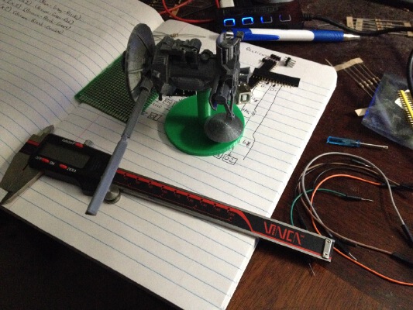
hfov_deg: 52.6
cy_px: 155
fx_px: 418
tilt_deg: -53.1
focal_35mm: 35
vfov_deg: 40.7
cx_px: 206
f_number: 2.4
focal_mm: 4.28
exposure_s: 1/15
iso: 800
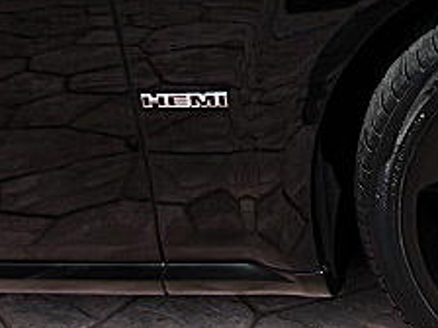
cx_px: 546
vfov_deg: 14.2
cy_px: 41
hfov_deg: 18.0
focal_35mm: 103
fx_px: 1303
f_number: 2.8
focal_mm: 6.3
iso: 50
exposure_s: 1/400
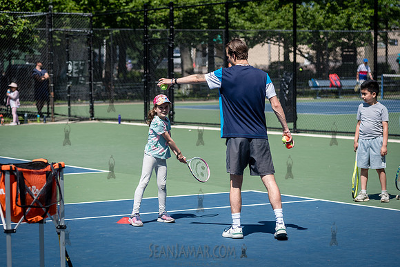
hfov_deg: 18.3
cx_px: 200
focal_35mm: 112
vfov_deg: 12.2
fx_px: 1245
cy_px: 134
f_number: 5
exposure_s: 1/1250
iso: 200
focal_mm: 112
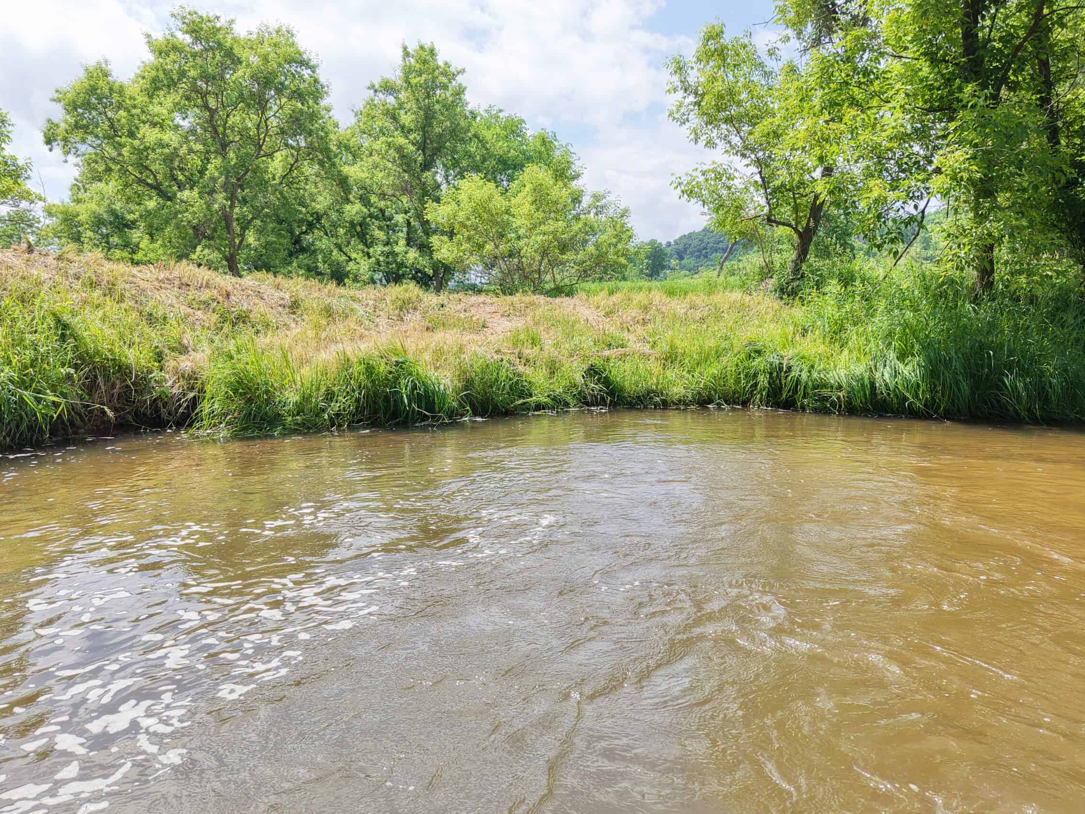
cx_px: 528
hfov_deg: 65.3
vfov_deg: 51.3
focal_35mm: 27
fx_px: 846
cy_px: 450
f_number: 1.8
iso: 410
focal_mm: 8.67
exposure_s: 1/2500
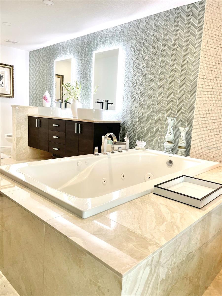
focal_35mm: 26
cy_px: 148
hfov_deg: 53.1
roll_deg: -2.9
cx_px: 111
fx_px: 222
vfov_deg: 67.3
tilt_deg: -7.5
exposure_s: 1/60
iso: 80
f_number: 1.6
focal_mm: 4.2
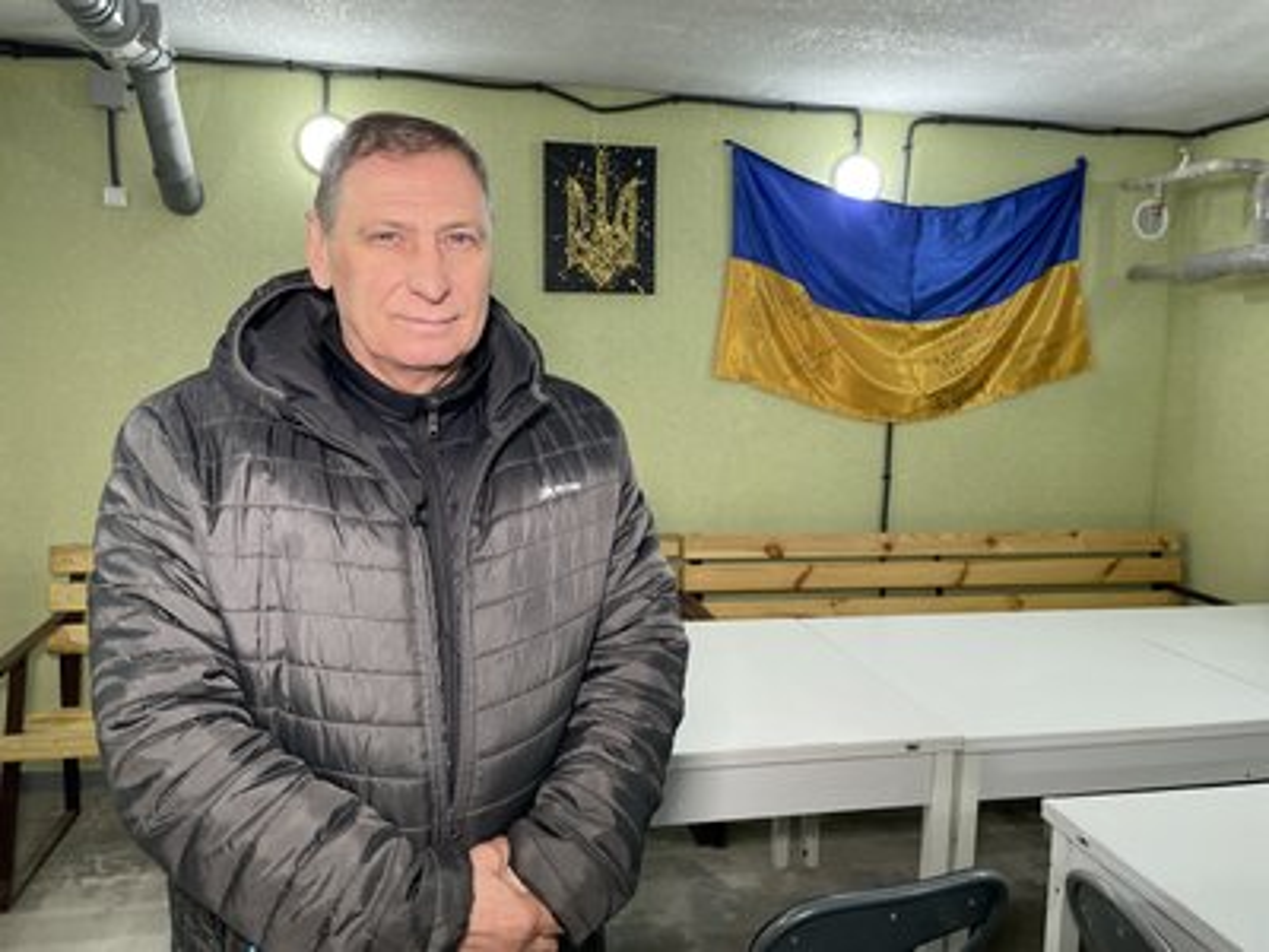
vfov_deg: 53.1
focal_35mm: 26
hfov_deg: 67.3
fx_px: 953
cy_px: 476
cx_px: 634
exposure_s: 1/121
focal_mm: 4.2
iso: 80
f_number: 1.6
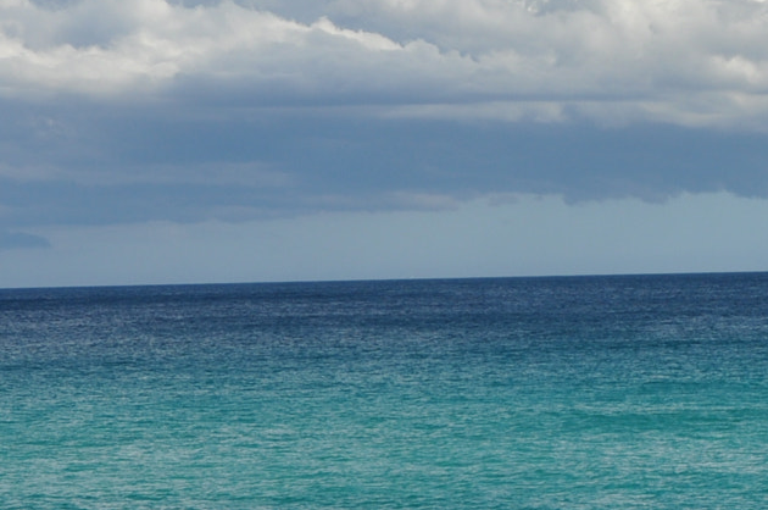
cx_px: 761
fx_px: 3323
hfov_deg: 13.0
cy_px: 139
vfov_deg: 8.8
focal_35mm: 156
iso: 200
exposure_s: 1/500
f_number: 11
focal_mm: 32
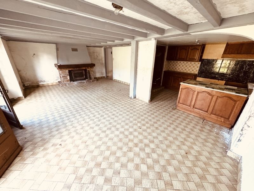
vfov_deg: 85.7
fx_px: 103
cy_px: 96
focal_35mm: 14
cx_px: 127
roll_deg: -0.5
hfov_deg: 102.1
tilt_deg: -20.8
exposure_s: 1/69
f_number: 2.2
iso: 320
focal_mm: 2.22
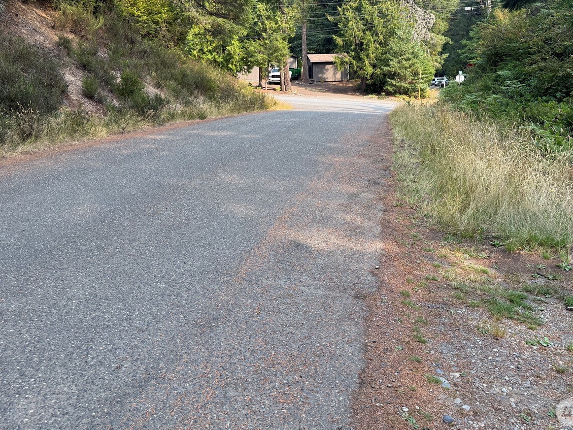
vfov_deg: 41.0
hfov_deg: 53.9
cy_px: 128
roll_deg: +1.1
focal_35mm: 34
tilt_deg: -8.3
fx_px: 563
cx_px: 282
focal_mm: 6.76
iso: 100
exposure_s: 1/1139
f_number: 1.78
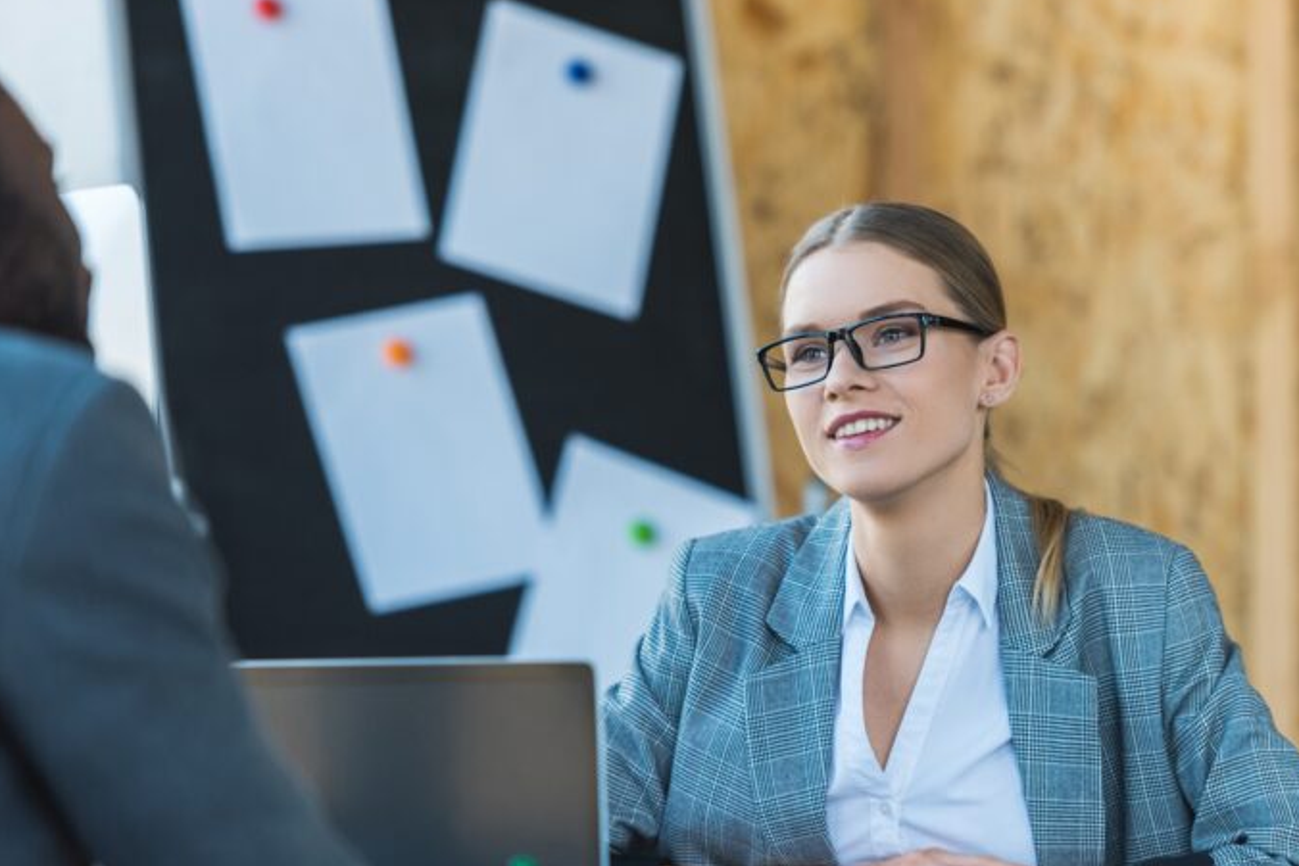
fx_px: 6785
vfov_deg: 7.3
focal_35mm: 188
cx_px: 721
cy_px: 504
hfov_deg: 10.9
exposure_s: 1/400
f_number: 2.8
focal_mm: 155
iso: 500
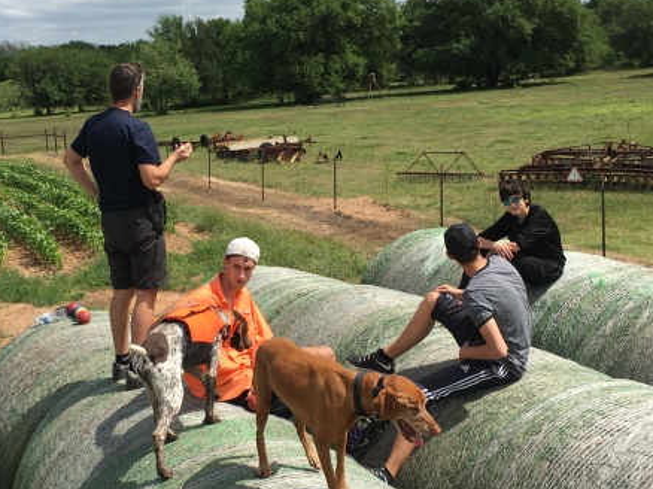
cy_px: 271
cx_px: 247
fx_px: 999
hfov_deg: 36.0
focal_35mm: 53
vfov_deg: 27.5
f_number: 2.2
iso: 25
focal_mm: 4.15
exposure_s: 1/2024
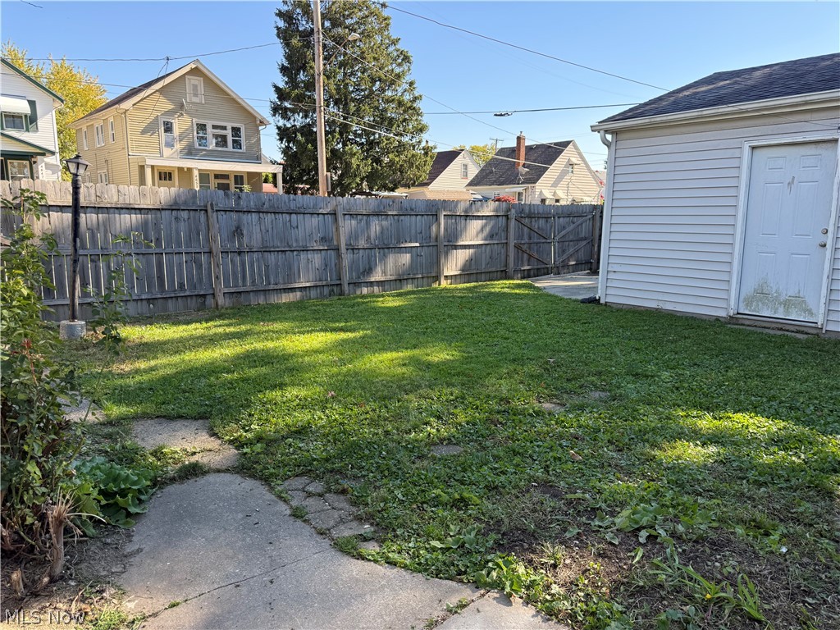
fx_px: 582
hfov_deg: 71.6
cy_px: 315
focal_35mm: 24
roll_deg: -0.5
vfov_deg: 56.8
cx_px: 420
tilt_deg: -8.5
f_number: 1.78
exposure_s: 1/849
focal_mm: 6.76
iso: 100
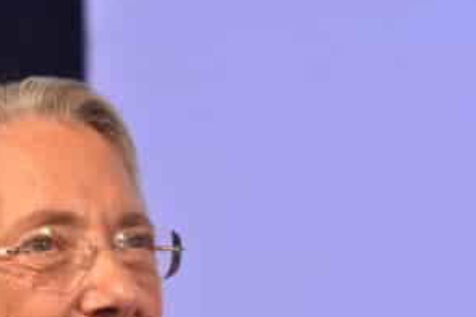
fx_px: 3239
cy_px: 315
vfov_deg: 5.6
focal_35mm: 245
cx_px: 117
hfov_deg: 8.4
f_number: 5.3
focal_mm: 80
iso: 560
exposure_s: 1/50
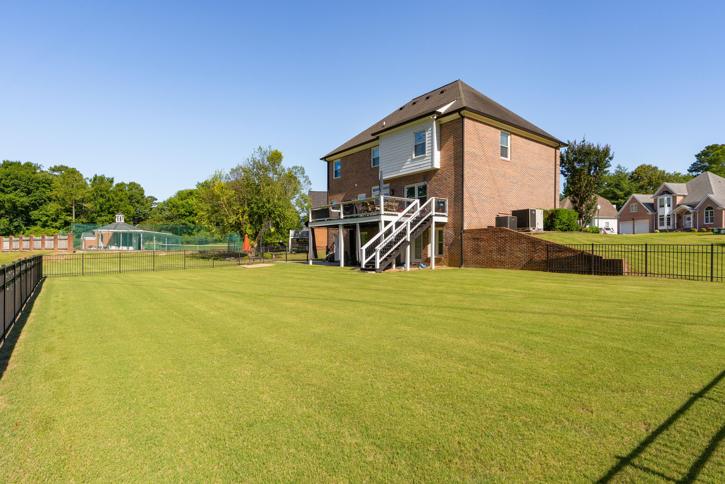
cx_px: 362
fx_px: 362
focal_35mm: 18
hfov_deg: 90.0
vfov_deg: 67.4
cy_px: 242
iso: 320
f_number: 7.1
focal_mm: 18
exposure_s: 1/1000
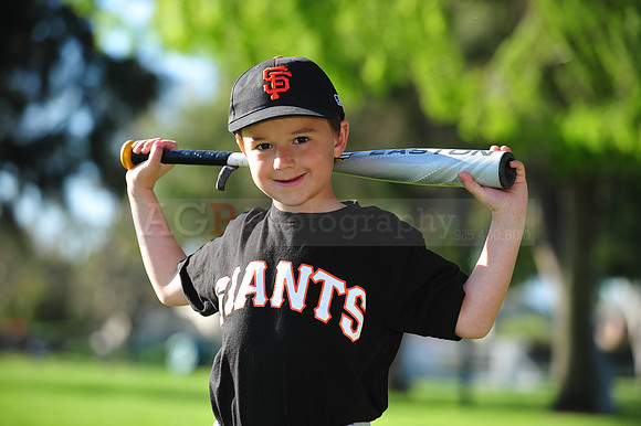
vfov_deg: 10.1
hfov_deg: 15.2
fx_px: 2402
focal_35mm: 135
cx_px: 320
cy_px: 213
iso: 200
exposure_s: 1/500
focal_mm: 135
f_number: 4.5
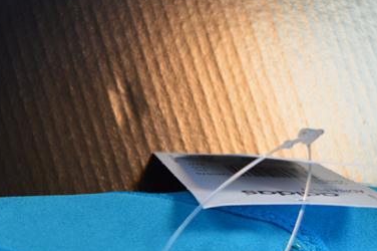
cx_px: 80
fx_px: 910
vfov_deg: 15.4
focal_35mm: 87
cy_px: 239
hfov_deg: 23.1
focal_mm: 22
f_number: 3.8
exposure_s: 1/40
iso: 400
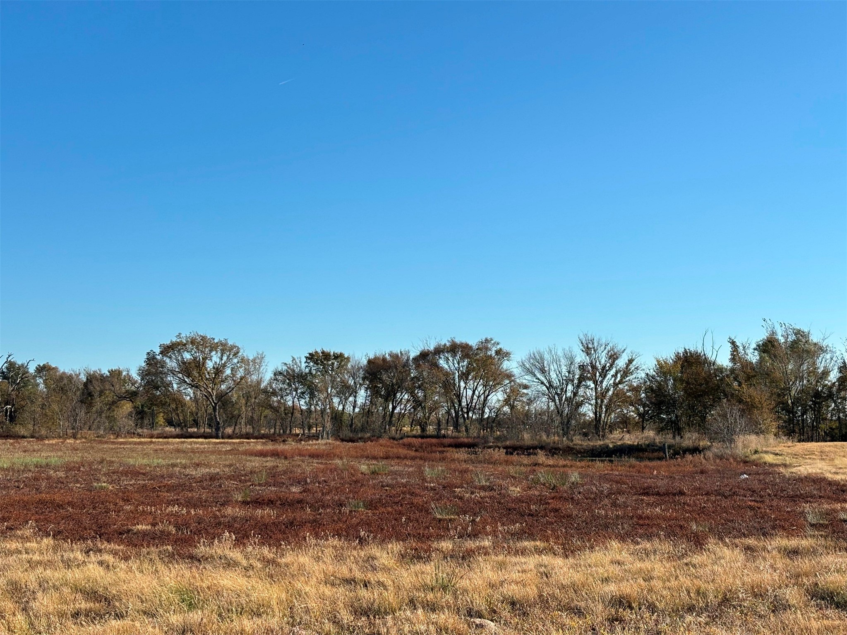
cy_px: 318
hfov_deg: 36.8
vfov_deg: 28.0
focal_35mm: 52
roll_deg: -1.2
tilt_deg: +4.8
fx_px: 1272
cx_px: 424
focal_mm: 5.96
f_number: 1.6
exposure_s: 1/3115
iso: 40
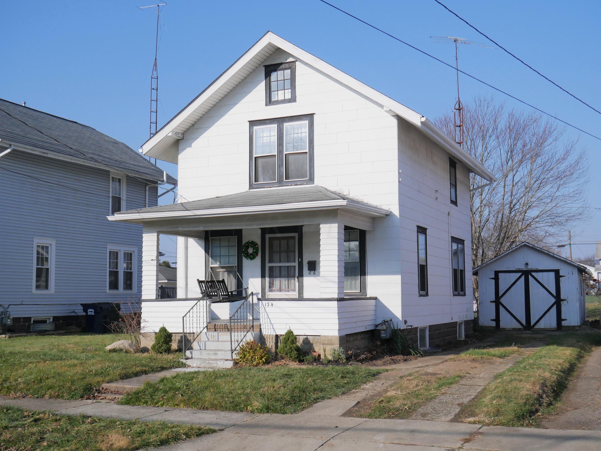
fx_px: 764
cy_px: 226
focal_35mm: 44
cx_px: 300
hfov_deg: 42.9
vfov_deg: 32.9
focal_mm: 22
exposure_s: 1/4000
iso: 800
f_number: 5
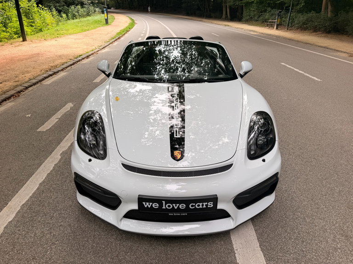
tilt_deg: -25.4
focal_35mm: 24
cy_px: 132
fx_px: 245
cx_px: 176
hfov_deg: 71.6
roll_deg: -1.9
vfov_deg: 56.8
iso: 80
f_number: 1.78
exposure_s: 1/612
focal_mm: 6.76
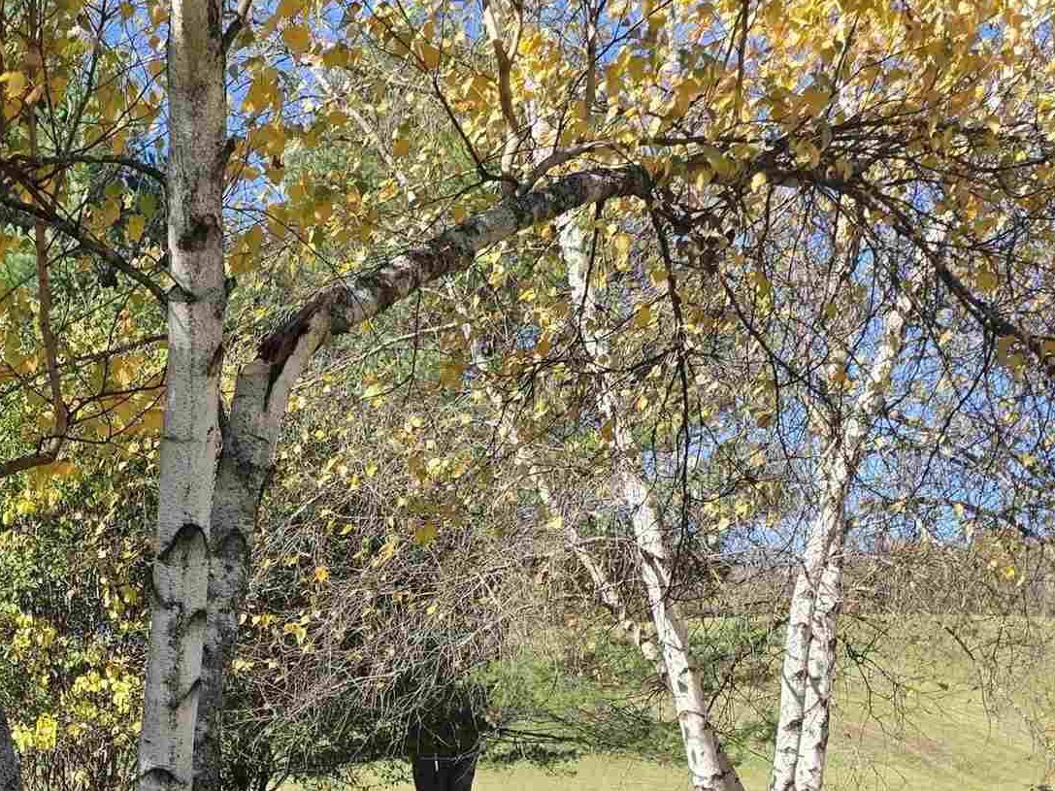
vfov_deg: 21.2
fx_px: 1981
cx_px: 98
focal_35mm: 65
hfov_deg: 28.6
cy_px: 924
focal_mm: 6.25
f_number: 1.7
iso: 80
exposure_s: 1/1834
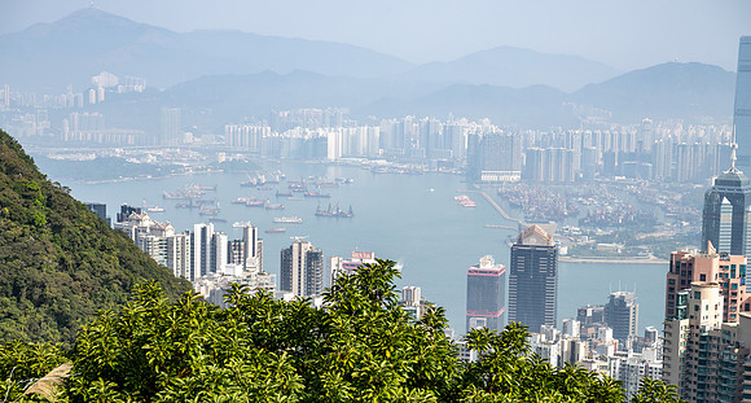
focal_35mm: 74
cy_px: 250
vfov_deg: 15.7
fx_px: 1460
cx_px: 376
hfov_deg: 28.9
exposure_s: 1/250
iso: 125
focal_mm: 70
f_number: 8
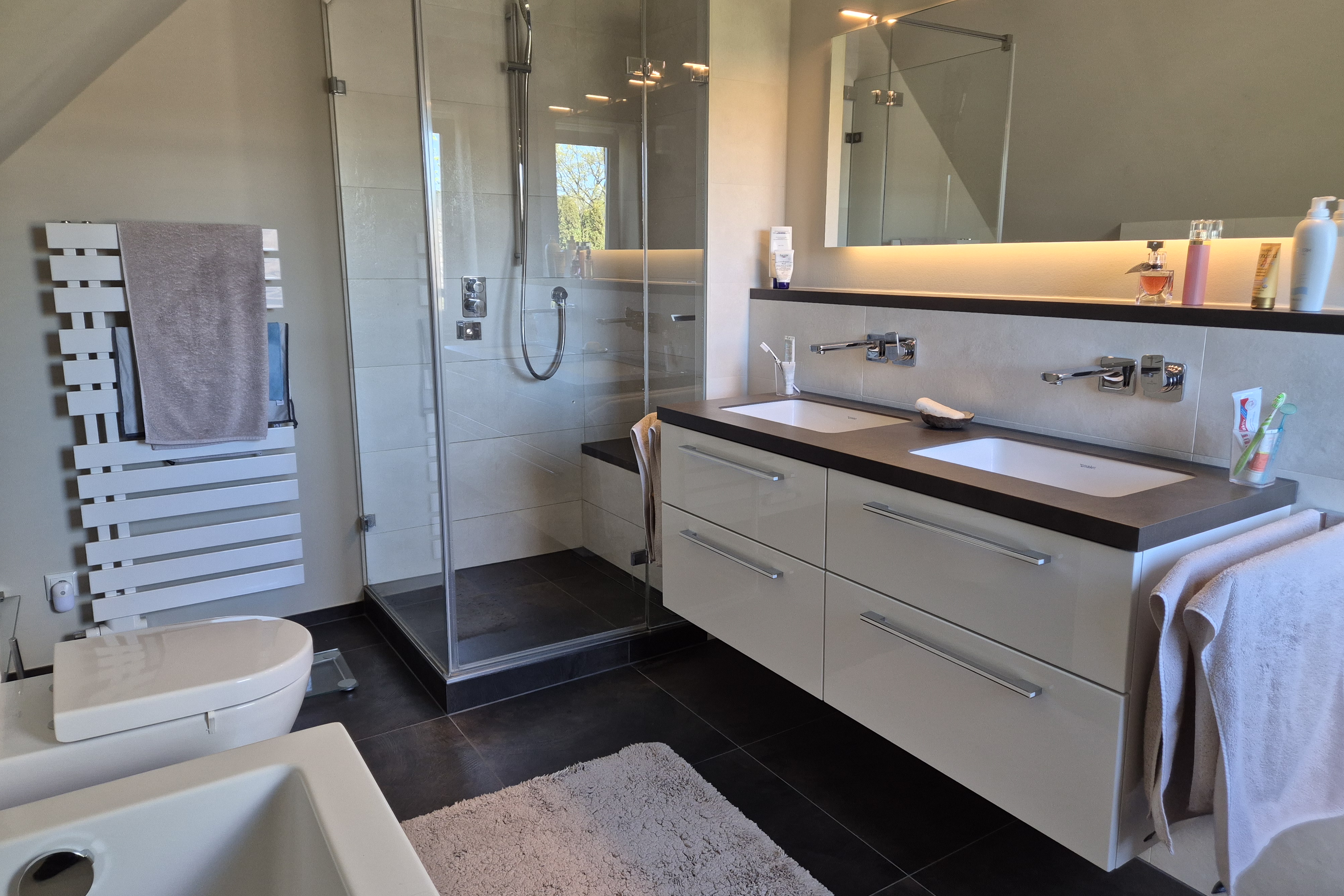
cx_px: 673
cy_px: 430
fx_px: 896
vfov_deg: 53.1
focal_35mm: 24
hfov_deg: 73.7
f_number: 1.8
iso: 200
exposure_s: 1/180
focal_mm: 5.4
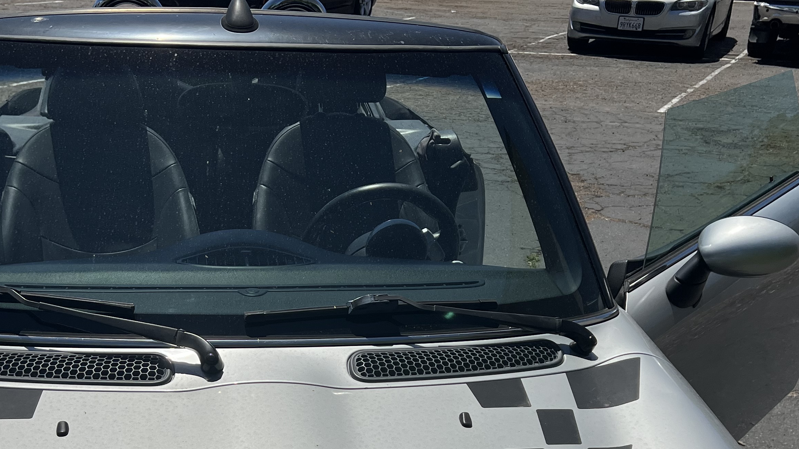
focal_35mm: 49
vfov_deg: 23.2
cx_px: 326
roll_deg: -3.1
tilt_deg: -29.0
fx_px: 1038
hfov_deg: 41.9
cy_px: 473
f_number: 1.5
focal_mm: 5.7
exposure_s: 1/14286
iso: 50
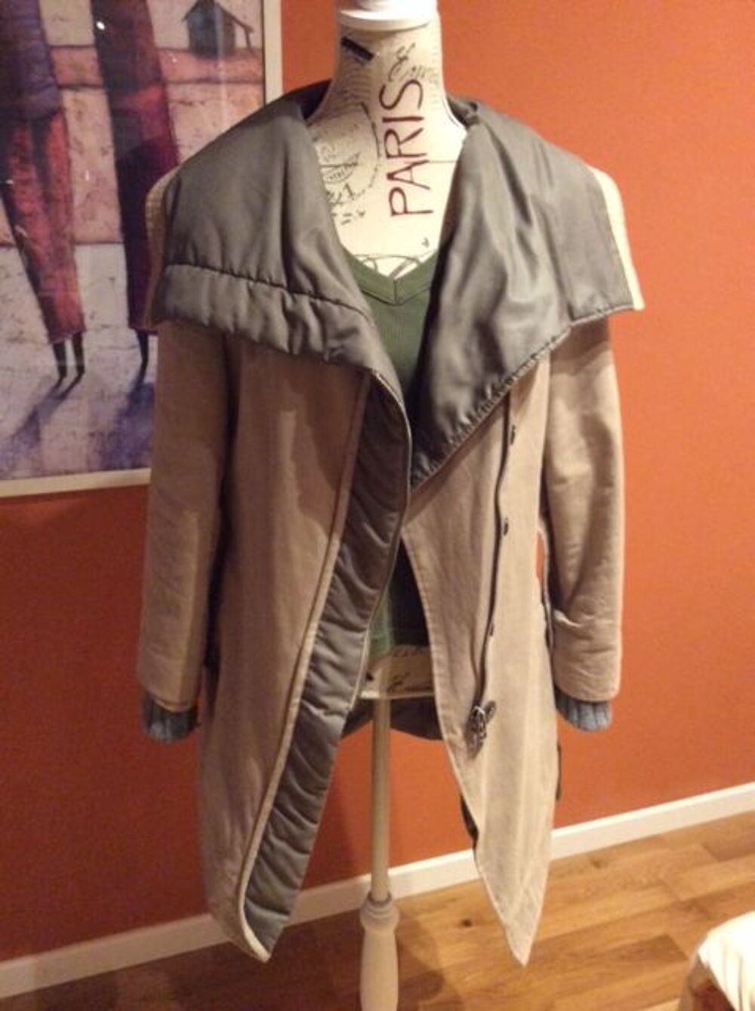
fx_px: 933
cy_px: 506
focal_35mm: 32
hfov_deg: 44.1
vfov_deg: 56.9
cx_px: 378
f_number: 2.4
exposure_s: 1/17
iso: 320
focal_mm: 3.3
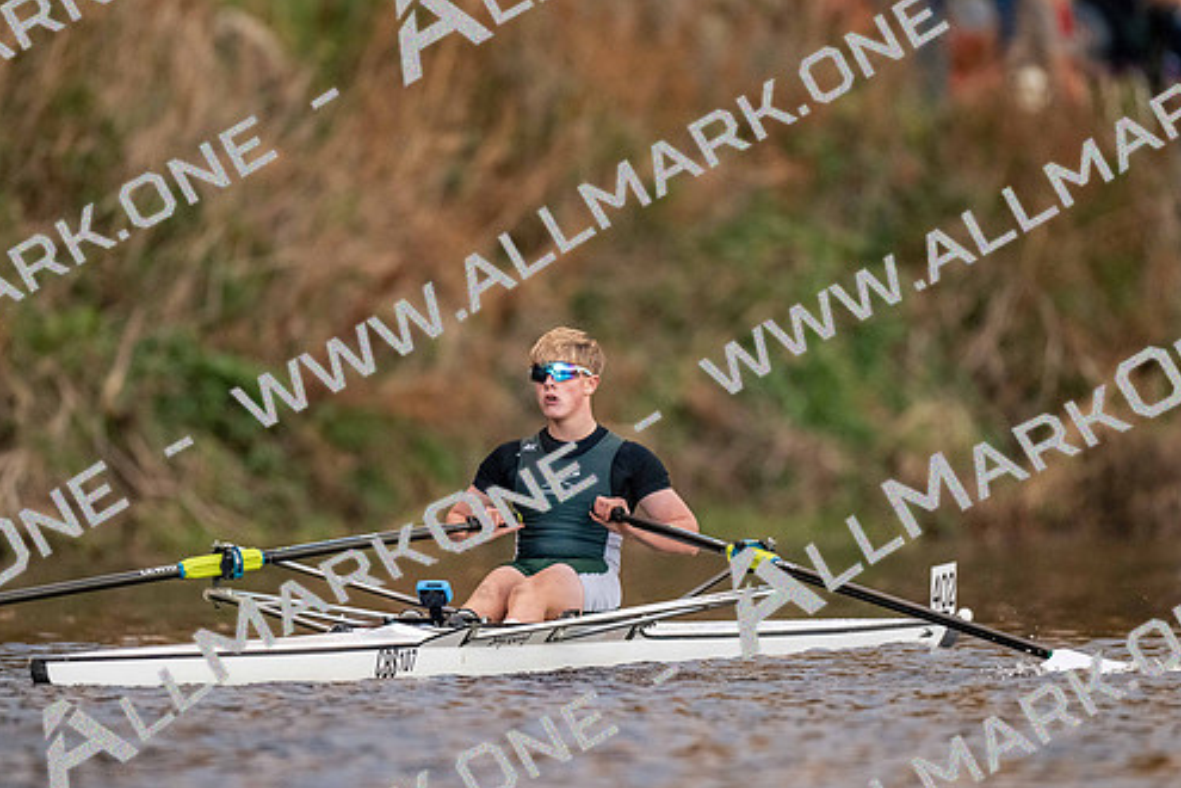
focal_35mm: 703
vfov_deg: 2.0
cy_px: 435
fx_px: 23061
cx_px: 525
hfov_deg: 2.9
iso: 5600
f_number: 4
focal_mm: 600
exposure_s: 1/2000
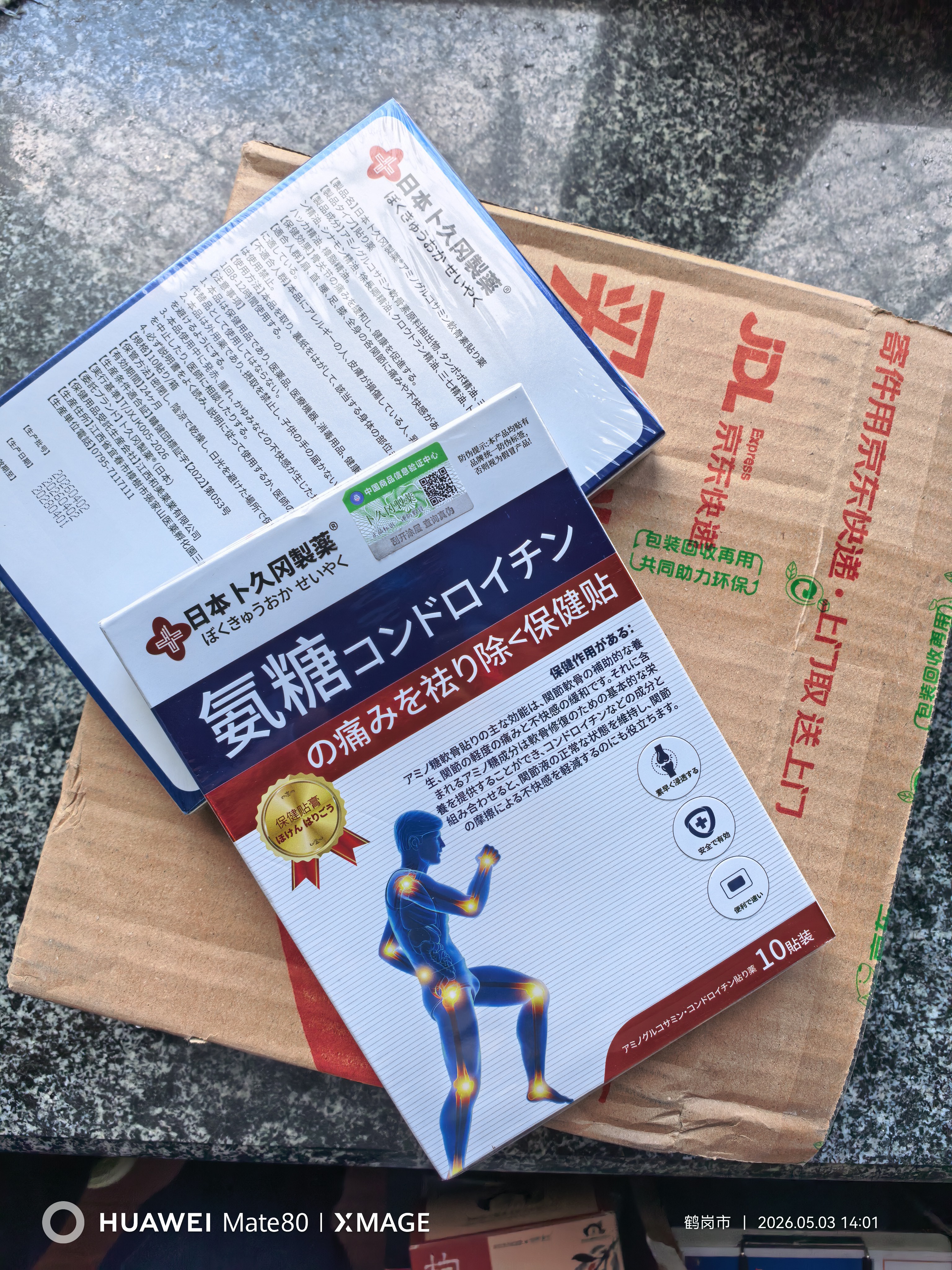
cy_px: 635
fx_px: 880
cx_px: 476
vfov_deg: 71.6
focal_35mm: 24
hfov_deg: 56.8
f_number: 2.8
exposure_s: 1/100
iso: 64
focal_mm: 5.75
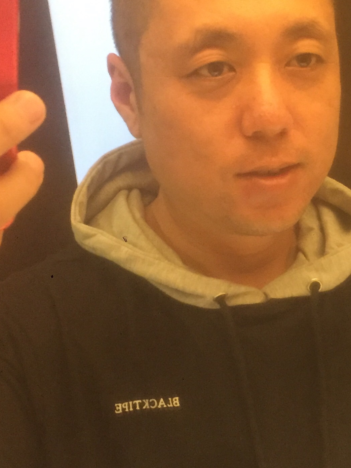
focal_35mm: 68
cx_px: 303
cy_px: 280
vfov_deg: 28.5
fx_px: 919
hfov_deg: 21.2
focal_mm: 4.15
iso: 400
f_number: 2.2
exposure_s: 1/17
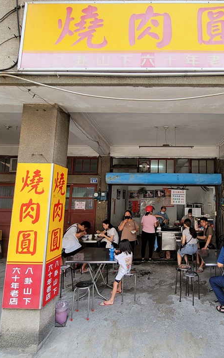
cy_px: 174
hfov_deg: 59.6
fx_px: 186
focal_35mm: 19
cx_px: 162
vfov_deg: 88.0
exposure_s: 1/172
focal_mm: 2.2
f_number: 2.2
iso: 50
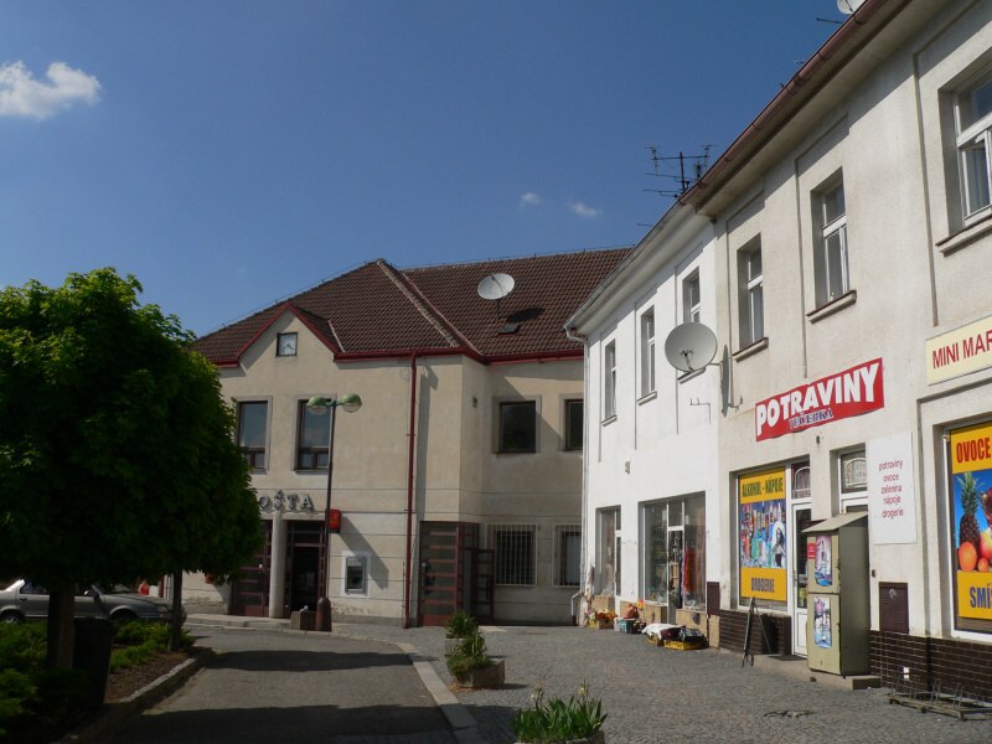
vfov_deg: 39.7
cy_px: 372
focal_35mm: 36
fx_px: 1032
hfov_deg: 51.4
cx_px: 496
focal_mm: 6
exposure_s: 1/800
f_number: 5.6
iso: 80
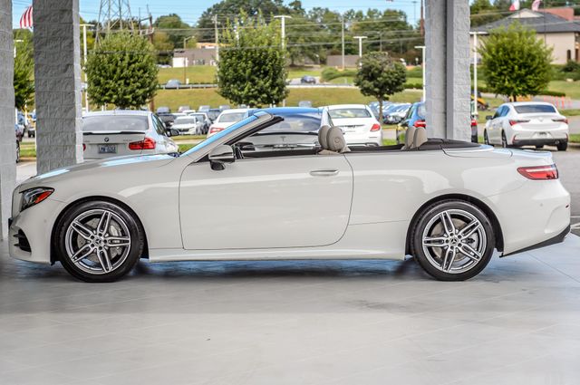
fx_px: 1256
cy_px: 179
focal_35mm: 78
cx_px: 286
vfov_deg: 17.4
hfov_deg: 26.0
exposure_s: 1/4000
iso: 400
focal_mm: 70
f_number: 4
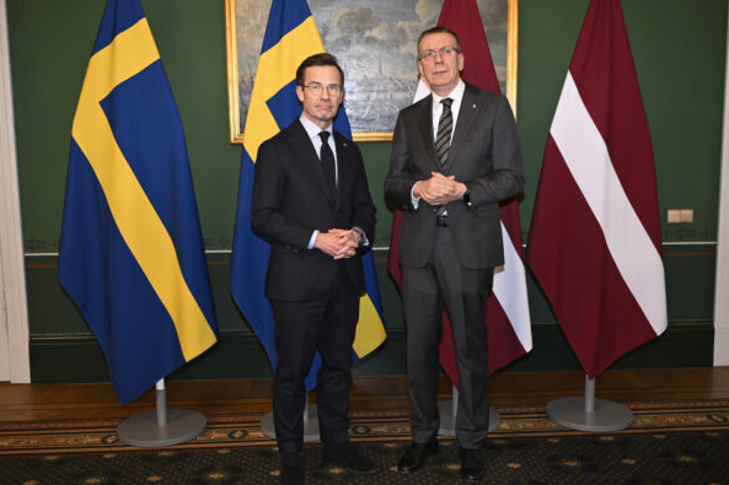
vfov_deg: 35.4
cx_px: 371
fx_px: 760
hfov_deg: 51.2
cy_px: 239
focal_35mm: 38
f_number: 3.5
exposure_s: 1/320
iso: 4000
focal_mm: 34.5
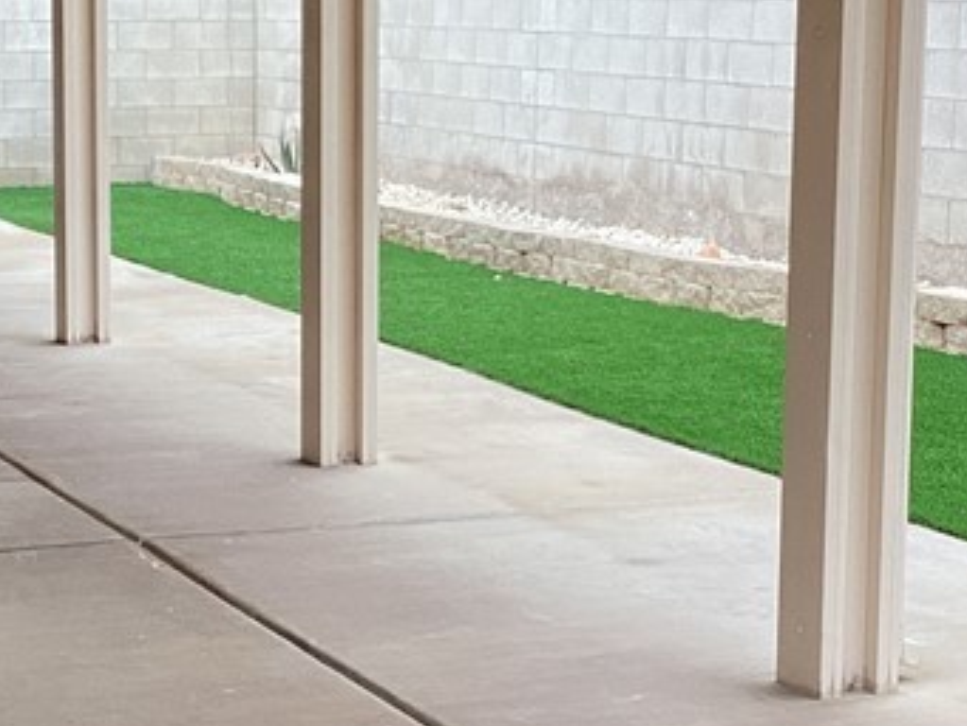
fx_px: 2599
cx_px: 241
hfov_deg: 20.9
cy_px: 360
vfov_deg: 15.9
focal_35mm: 93
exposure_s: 1/209
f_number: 2.4
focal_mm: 3.3
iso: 25
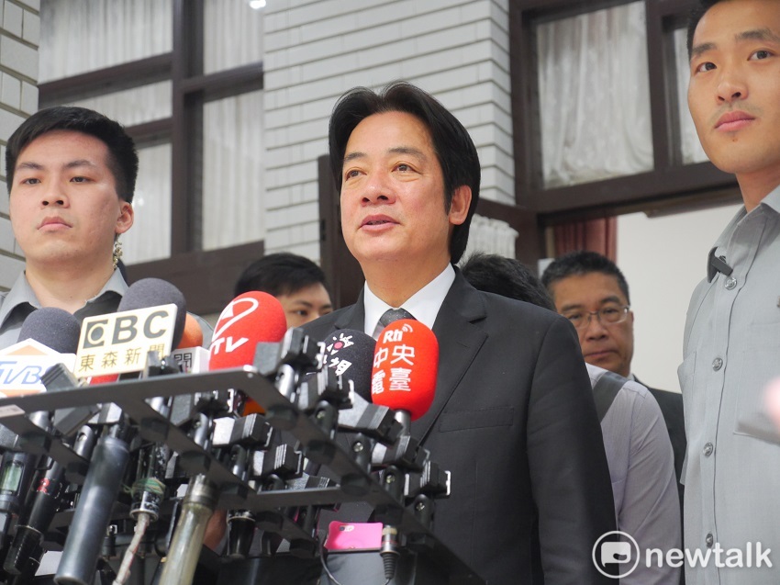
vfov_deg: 21.0
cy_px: 292
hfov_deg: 27.8
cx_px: 390
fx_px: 1577
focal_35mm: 70
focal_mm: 35
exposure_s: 1/160
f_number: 2.8
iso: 1600
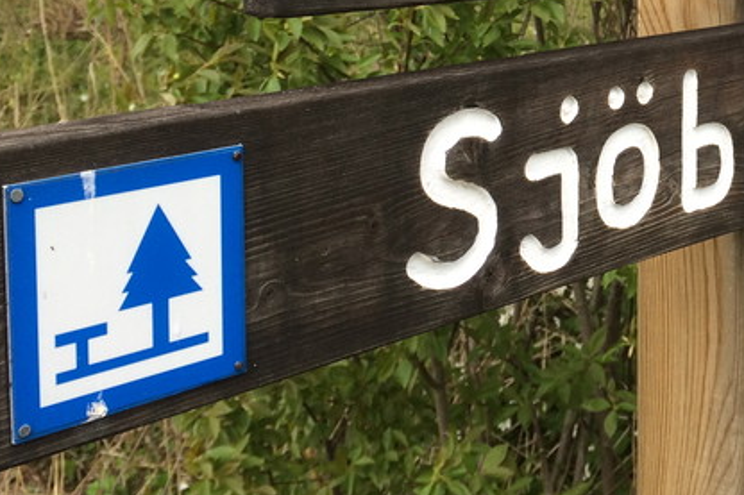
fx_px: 1487
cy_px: -11
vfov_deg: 18.4
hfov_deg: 26.3
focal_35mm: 72
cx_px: 774
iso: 32
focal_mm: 4.12
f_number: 2.2
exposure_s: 1/129
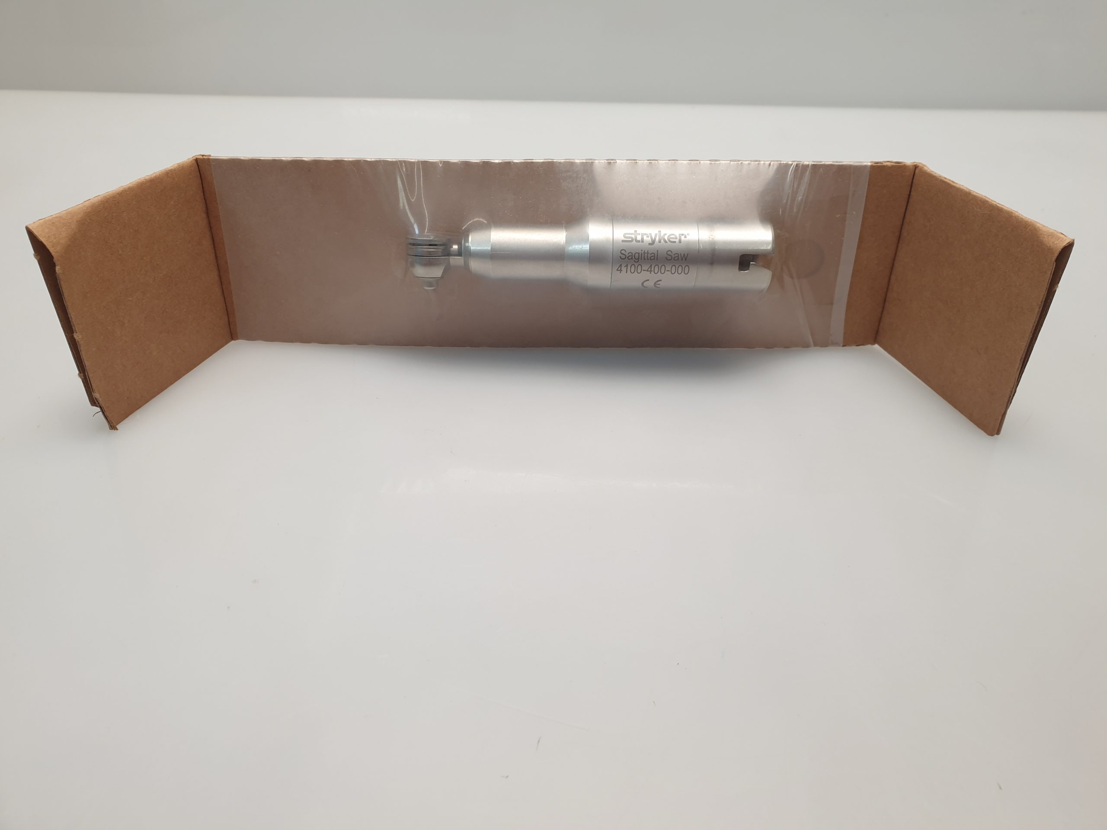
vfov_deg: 53.1
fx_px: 831
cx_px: 554
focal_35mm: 26
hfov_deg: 67.3
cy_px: 415
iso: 64
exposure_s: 1/50
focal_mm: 4.3
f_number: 2.4
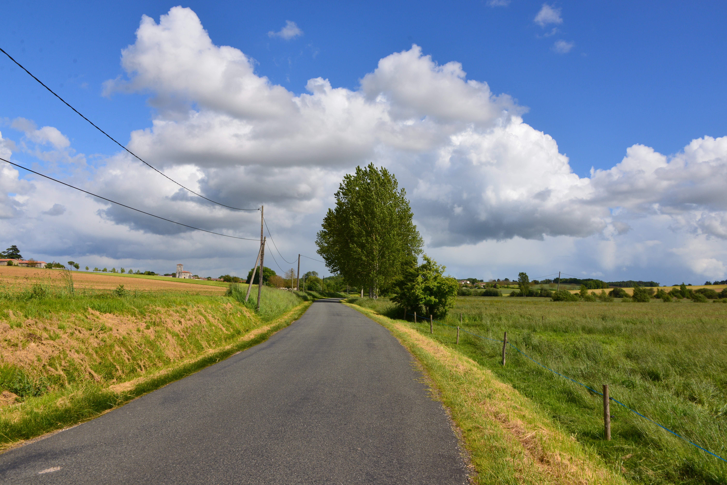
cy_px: 242
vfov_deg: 46.4
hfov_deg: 65.5
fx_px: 566
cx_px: 364
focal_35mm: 28
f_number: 11
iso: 400
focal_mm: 28
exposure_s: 1/750
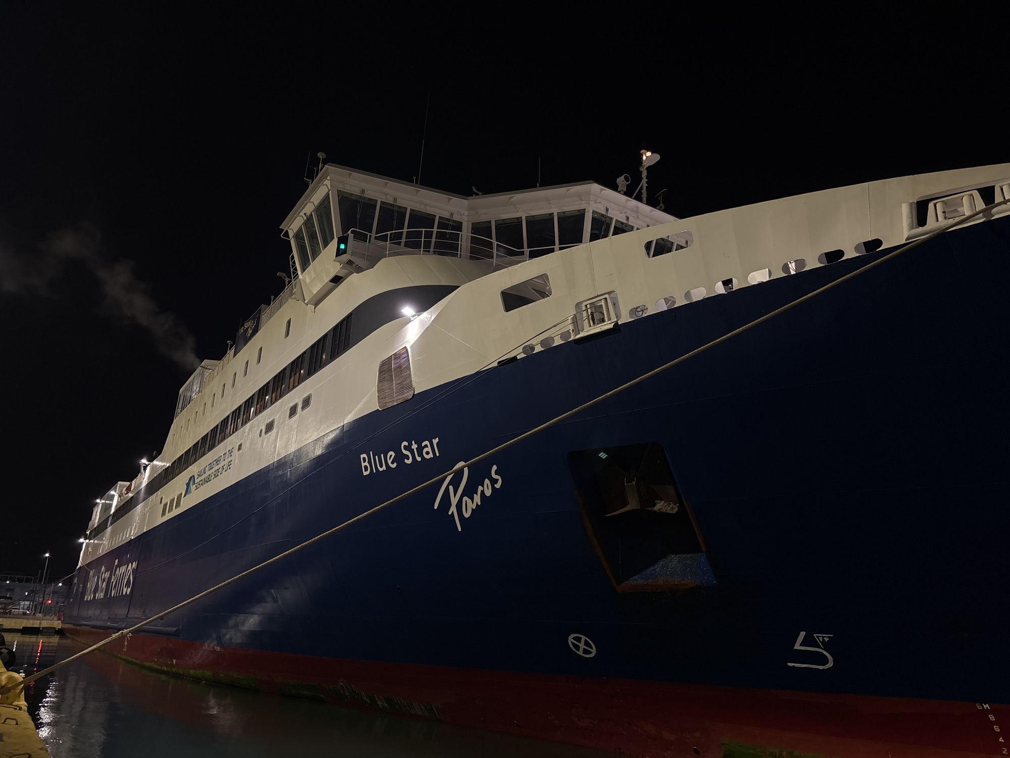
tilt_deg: +17.0
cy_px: 379
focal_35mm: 26
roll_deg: -2.8
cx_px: 505
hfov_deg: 67.3
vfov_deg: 53.1
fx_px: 759
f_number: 1.6
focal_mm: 5.96
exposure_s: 1/50
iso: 200
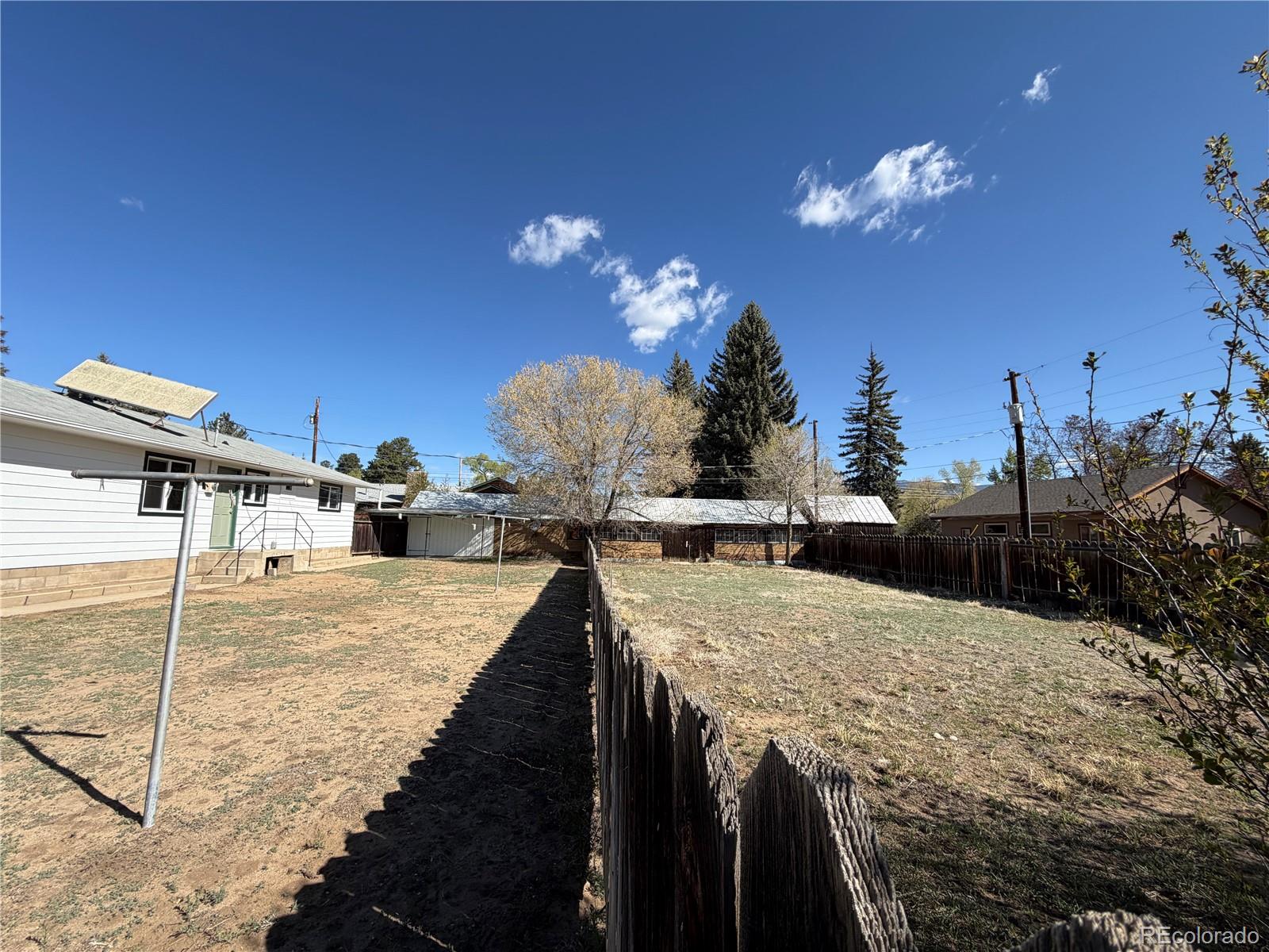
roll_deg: -1.1
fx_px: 513
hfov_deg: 102.1
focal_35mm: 14
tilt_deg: +6.2
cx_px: 634
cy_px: 476
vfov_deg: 85.7
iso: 25
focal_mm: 2.22
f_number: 2.2
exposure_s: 1/770
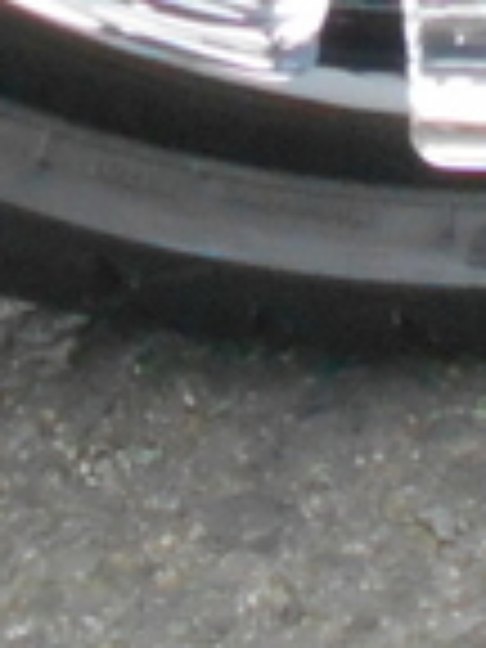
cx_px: 796
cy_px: -1364
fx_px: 7825
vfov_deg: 4.5
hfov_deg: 3.5
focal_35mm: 418
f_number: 4.5
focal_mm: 8.8
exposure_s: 1/250
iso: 360
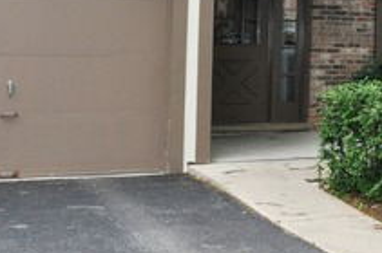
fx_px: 869
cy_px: -46
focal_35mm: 82
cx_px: 473
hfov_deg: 22.6
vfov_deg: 16.0
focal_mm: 18
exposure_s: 1/200
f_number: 11
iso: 800
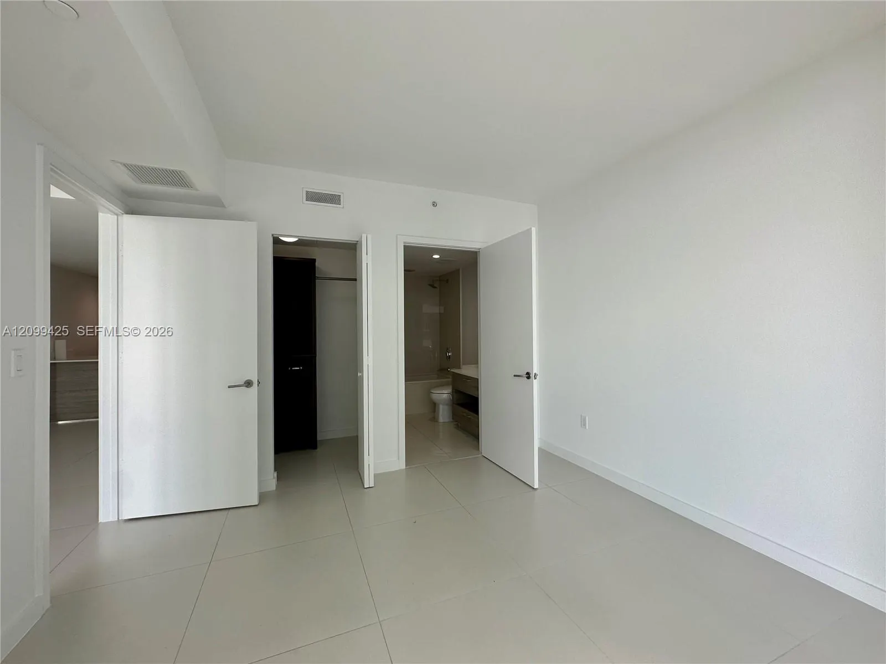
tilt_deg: -0.7
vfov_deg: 85.7
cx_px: 443
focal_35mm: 14
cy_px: 332
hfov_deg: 102.1
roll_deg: +0.7
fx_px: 358
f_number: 2.2
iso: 40
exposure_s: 1/99
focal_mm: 2.22
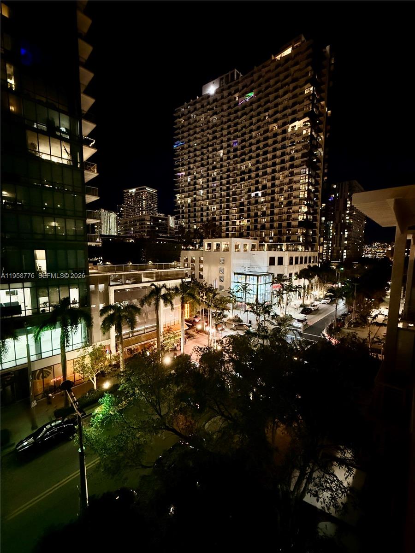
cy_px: 276
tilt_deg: -4.8
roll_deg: -0.8
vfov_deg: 102.1
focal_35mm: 14
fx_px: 224
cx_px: 208
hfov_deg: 85.7
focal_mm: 2.22
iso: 1250
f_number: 2.2
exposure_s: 1/40
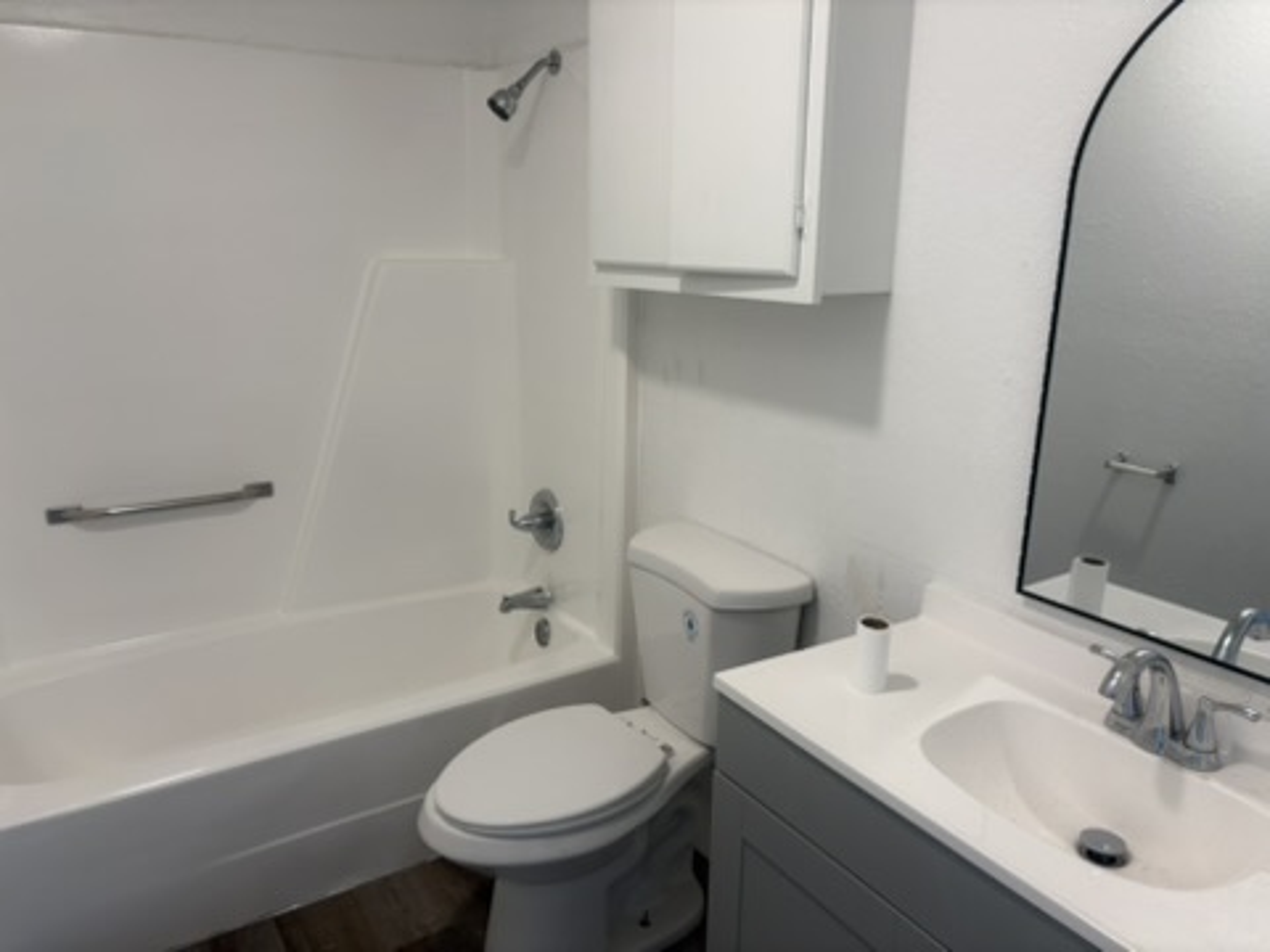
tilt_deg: -14.5
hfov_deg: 67.3
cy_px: 476
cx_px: 635
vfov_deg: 53.1
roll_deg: +0.3
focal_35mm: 26
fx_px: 954
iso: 80
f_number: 1.6
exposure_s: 1/60
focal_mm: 5.96
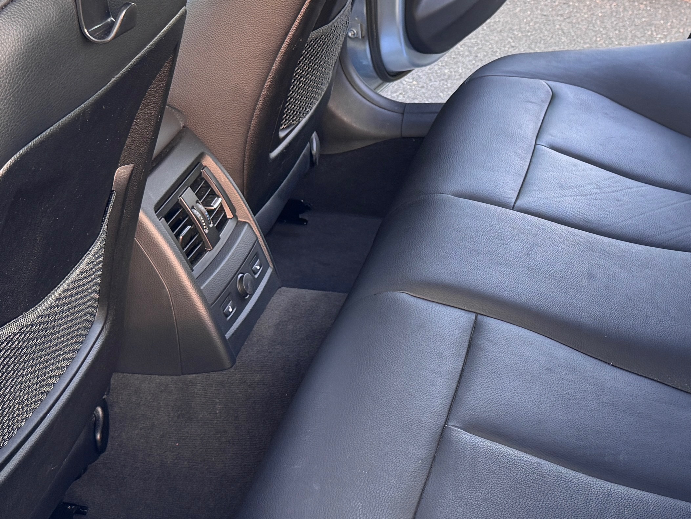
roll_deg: +1.8
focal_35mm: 65
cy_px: 204
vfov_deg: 22.6
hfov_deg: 29.2
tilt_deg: -27.5
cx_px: 543
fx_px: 1298
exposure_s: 1/121
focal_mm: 6.76
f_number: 1.78
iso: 160
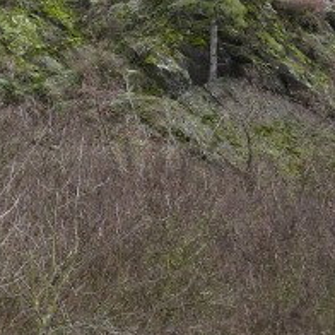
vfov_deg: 13.9
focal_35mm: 121
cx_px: -156
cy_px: -97
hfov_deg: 13.6
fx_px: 1325
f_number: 3.5
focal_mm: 5.7
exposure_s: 1/80
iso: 125
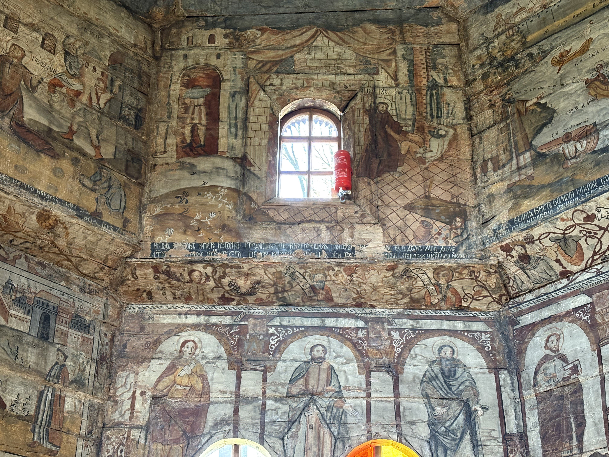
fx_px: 915
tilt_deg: +33.9
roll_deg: +1.1
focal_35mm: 52
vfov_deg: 28.0
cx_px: 304
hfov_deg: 36.8
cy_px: 228
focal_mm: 5.96
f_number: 1.6
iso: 250
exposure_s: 1/40
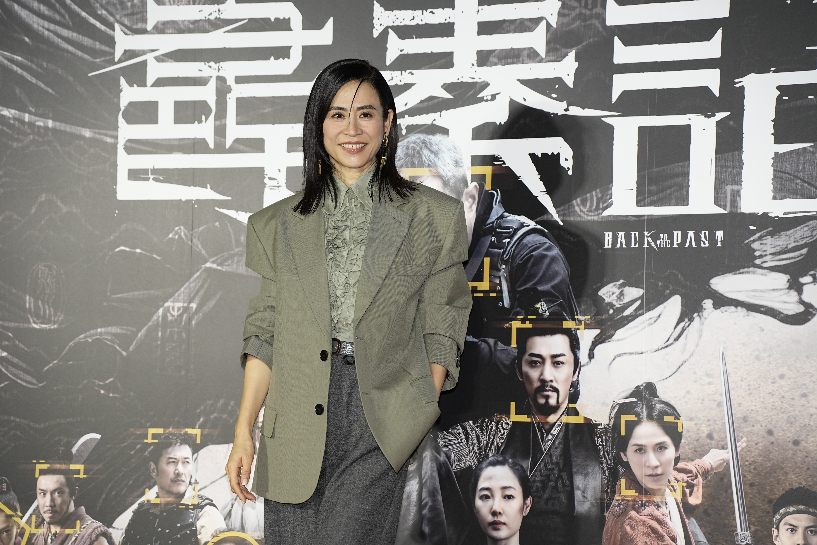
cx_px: 408
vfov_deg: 12.5
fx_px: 2496
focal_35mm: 110
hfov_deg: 18.6
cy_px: 272
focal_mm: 110
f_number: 4
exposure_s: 1/200
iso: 1000
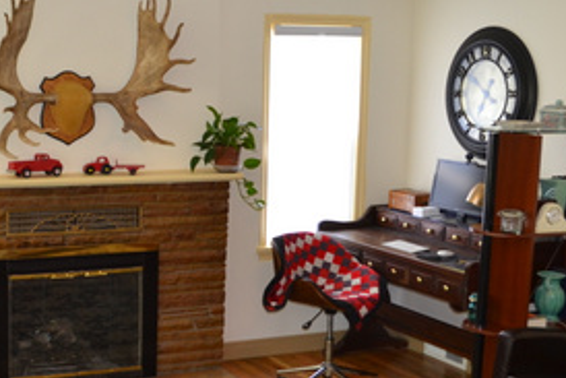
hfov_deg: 30.7
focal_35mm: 63
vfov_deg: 21.6
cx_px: 81
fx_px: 991
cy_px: 224
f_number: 4
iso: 400
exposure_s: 1/80
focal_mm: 18
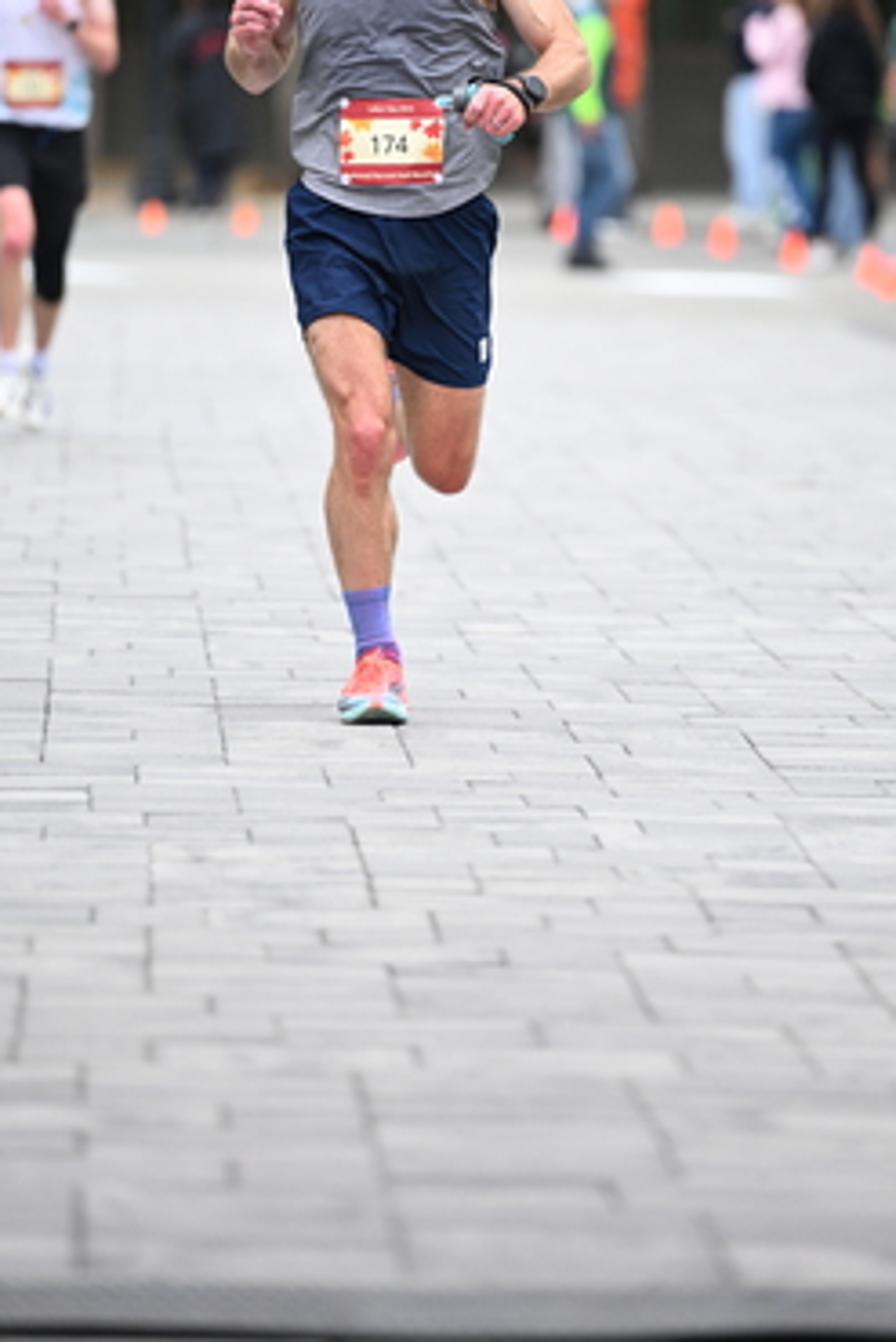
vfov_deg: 6.9
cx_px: 513
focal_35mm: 297
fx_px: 11077
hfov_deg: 4.6
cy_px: 374
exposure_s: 1/1250
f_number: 2.8
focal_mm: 200
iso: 1600
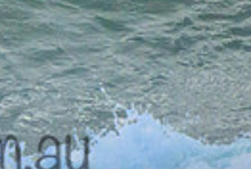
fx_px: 16953
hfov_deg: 0.8
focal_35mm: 2426
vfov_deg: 0.6
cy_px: -6
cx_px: -170
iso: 1100
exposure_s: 1/2000
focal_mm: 400
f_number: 5.6
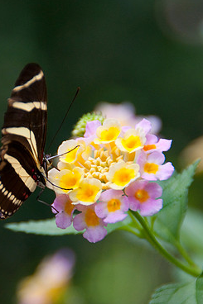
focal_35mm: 472
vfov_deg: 4.4
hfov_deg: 2.9
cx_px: 31
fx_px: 3996
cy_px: 150
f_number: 6.3
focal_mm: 200
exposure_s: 1/125
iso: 640
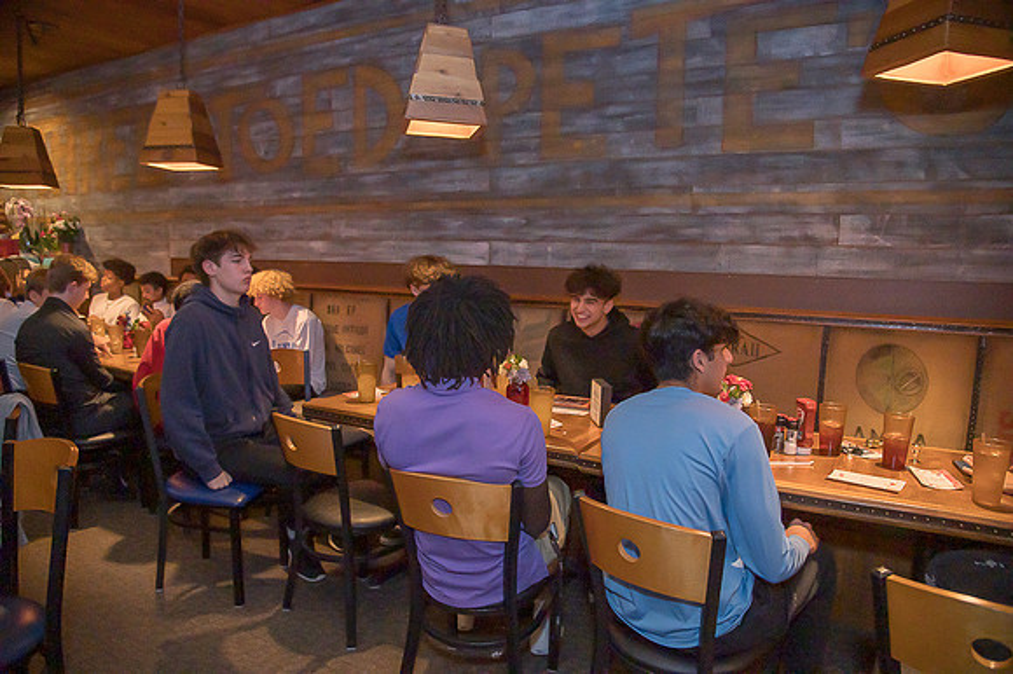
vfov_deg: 53.1
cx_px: 506
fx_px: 675
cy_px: 337
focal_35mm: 24
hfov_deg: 73.8
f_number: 4
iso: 2000
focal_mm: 24
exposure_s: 1/125
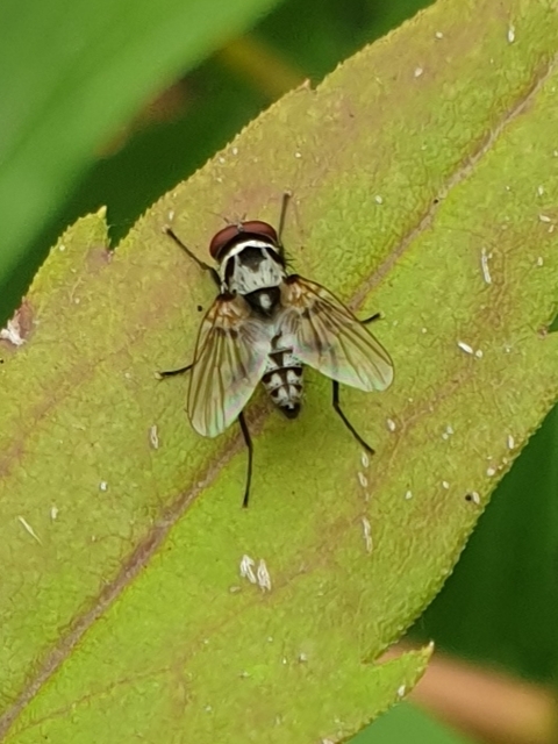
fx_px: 559
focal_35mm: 26
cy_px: 372
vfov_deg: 67.3
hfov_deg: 53.1
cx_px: 279
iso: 50
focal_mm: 4.3
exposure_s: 1/207
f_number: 2.4
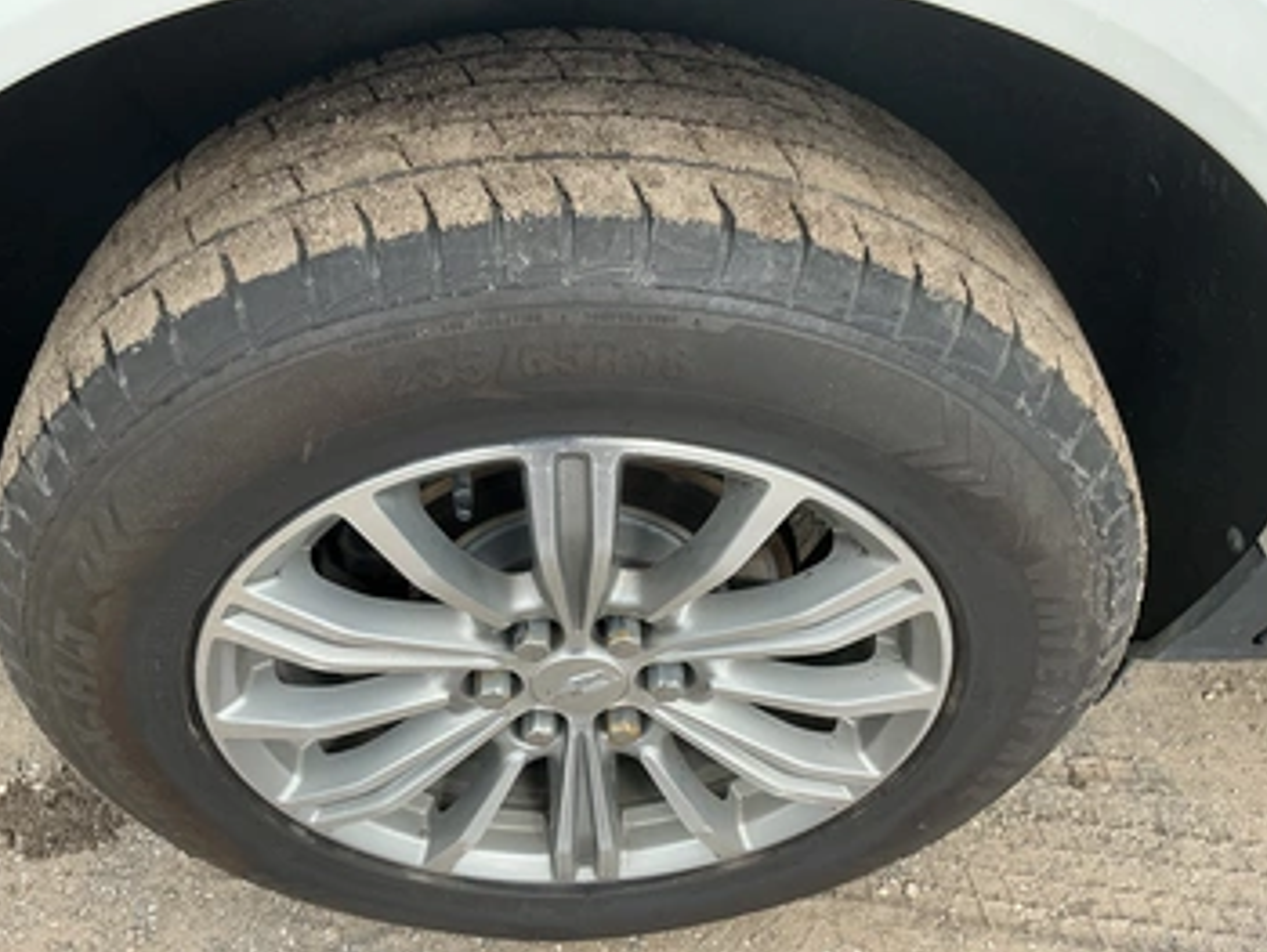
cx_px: 619
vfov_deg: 44.2
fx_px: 1172
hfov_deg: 56.8
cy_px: 514
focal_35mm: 32
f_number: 1.8
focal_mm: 3
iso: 25
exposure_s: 1/412
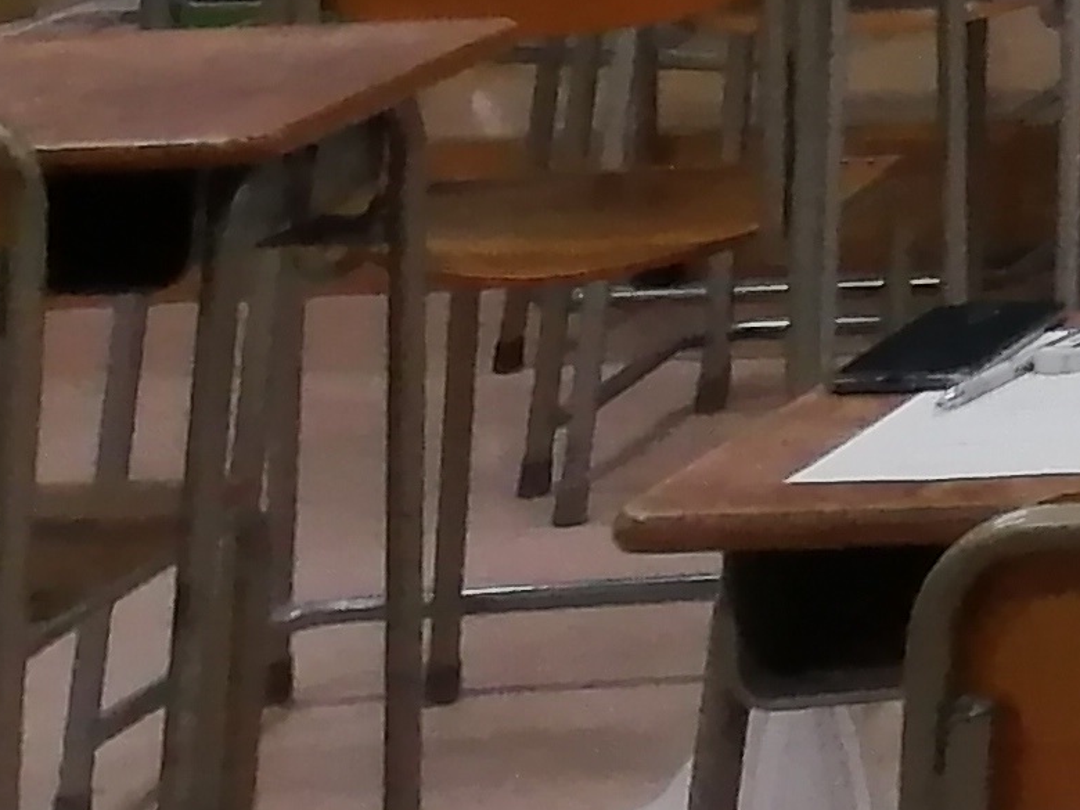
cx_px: 3870
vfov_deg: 6.8
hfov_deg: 7.8
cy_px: -1680
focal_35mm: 195
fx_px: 6084
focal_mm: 3.62
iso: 125
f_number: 1.8
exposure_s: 1/100
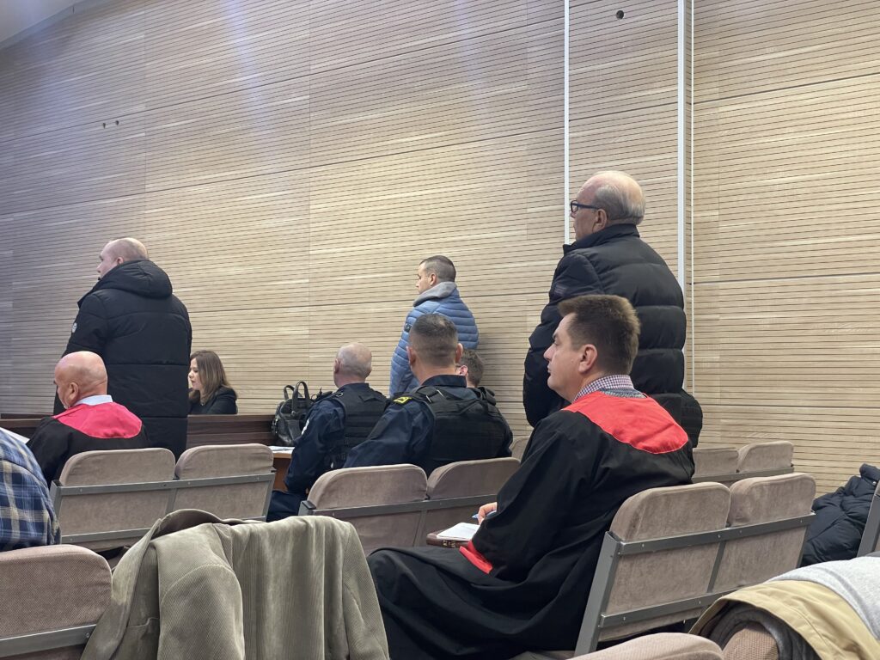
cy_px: 330
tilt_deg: +2.9
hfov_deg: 36.8
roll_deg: -0.2
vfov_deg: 28.0
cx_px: 440
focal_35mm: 52
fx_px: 1322
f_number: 2
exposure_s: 1/50
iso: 200
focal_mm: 6
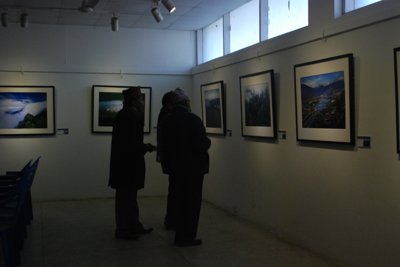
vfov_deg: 32.0
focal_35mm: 42
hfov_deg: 46.3
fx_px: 467
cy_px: 134
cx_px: 200
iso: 1000
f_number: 5.6
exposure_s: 1/125
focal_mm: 28
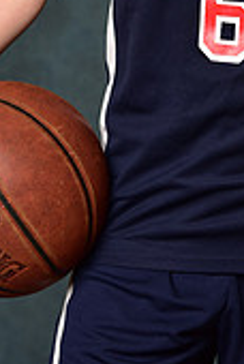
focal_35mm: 375
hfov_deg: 3.7
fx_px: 3797
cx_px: 224
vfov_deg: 5.4
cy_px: -165
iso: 200
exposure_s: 1/200
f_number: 4.5
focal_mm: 110
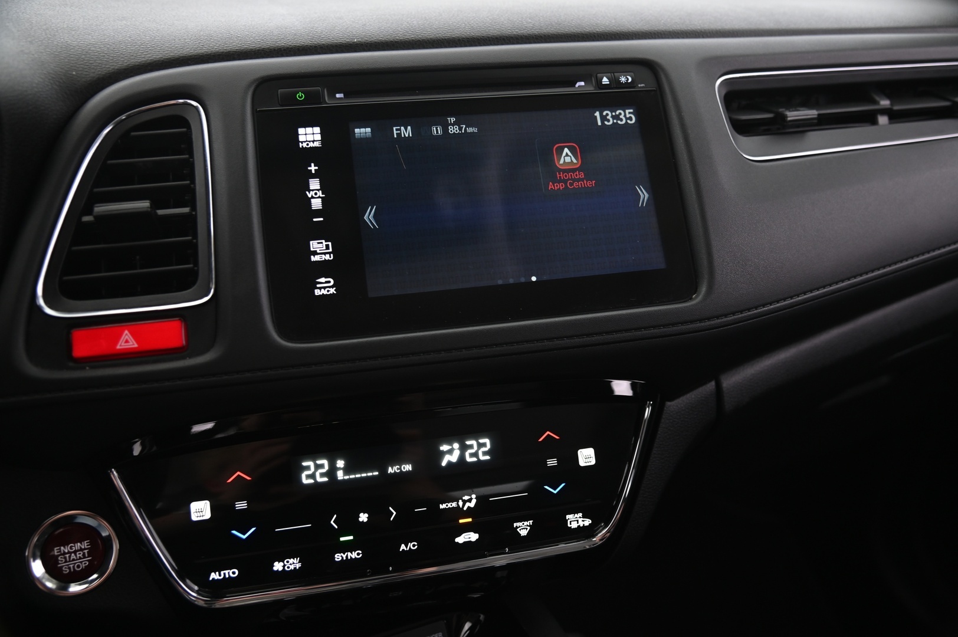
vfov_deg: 41.1
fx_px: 851
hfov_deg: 58.8
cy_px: 318
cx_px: 479
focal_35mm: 32
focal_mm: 32
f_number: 4
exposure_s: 1/13
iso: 1250
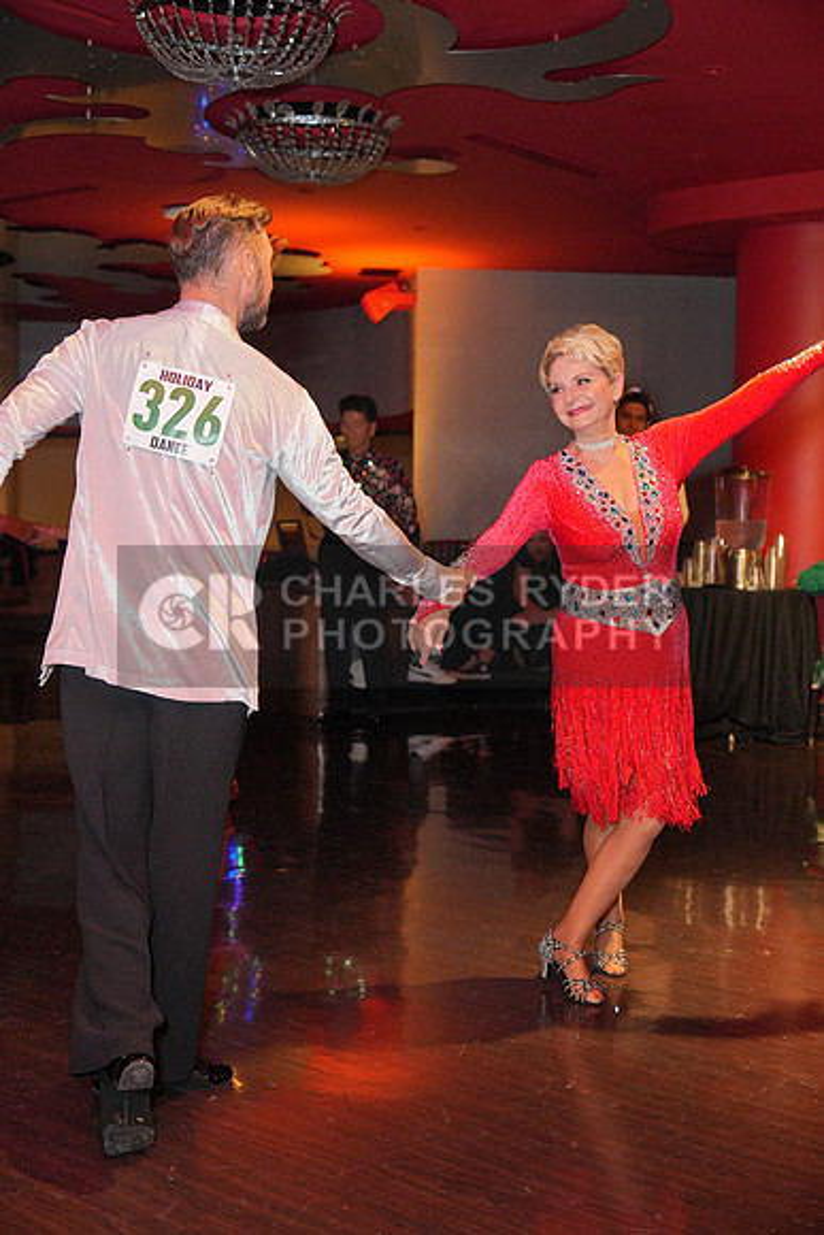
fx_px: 1578
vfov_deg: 42.7
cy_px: 618
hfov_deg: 29.3
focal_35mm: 46
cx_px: 412
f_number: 4
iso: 4000
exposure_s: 1/200
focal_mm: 46
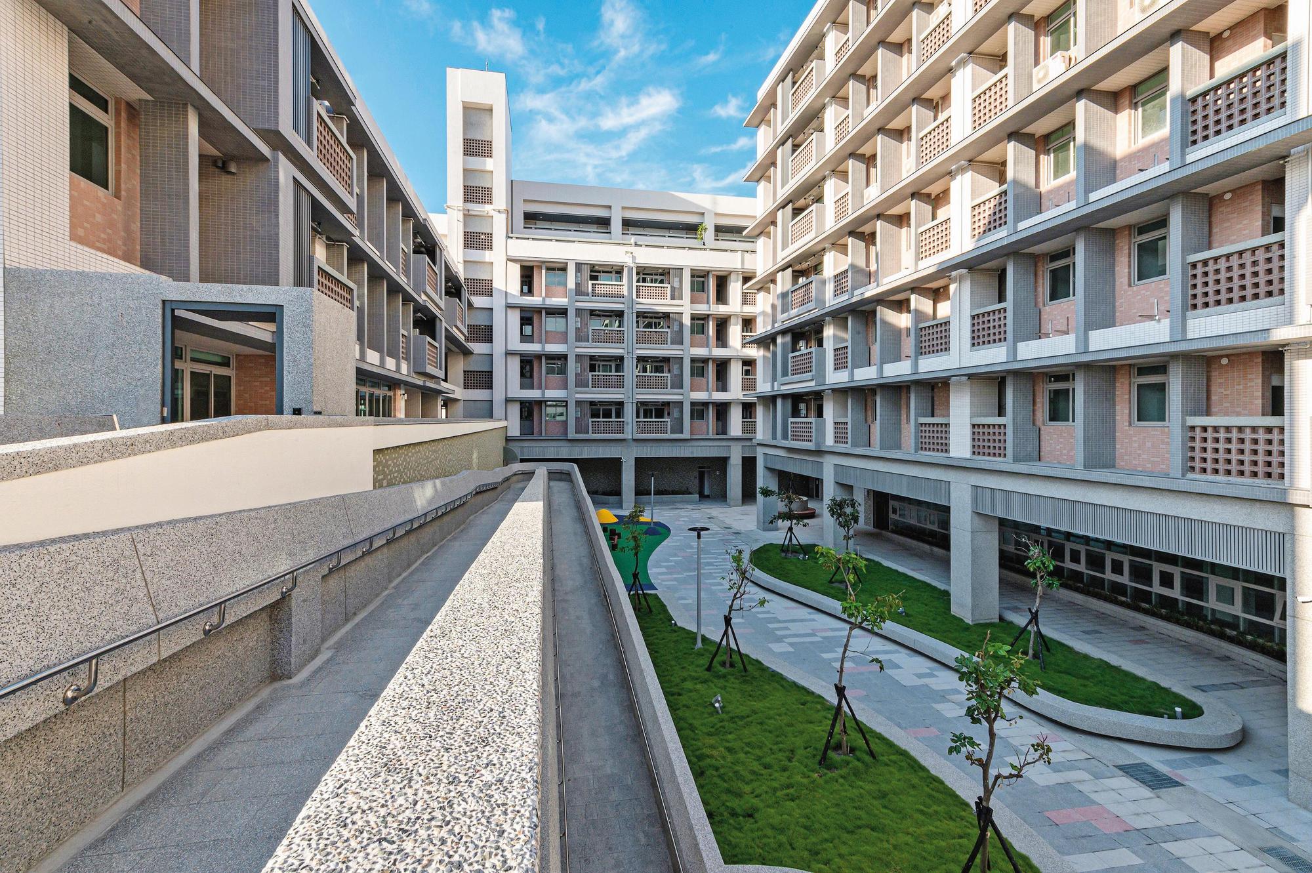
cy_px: 436
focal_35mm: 16
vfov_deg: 73.7
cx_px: 656
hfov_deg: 96.8
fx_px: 583
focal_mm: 16
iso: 800
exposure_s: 1/80
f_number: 22
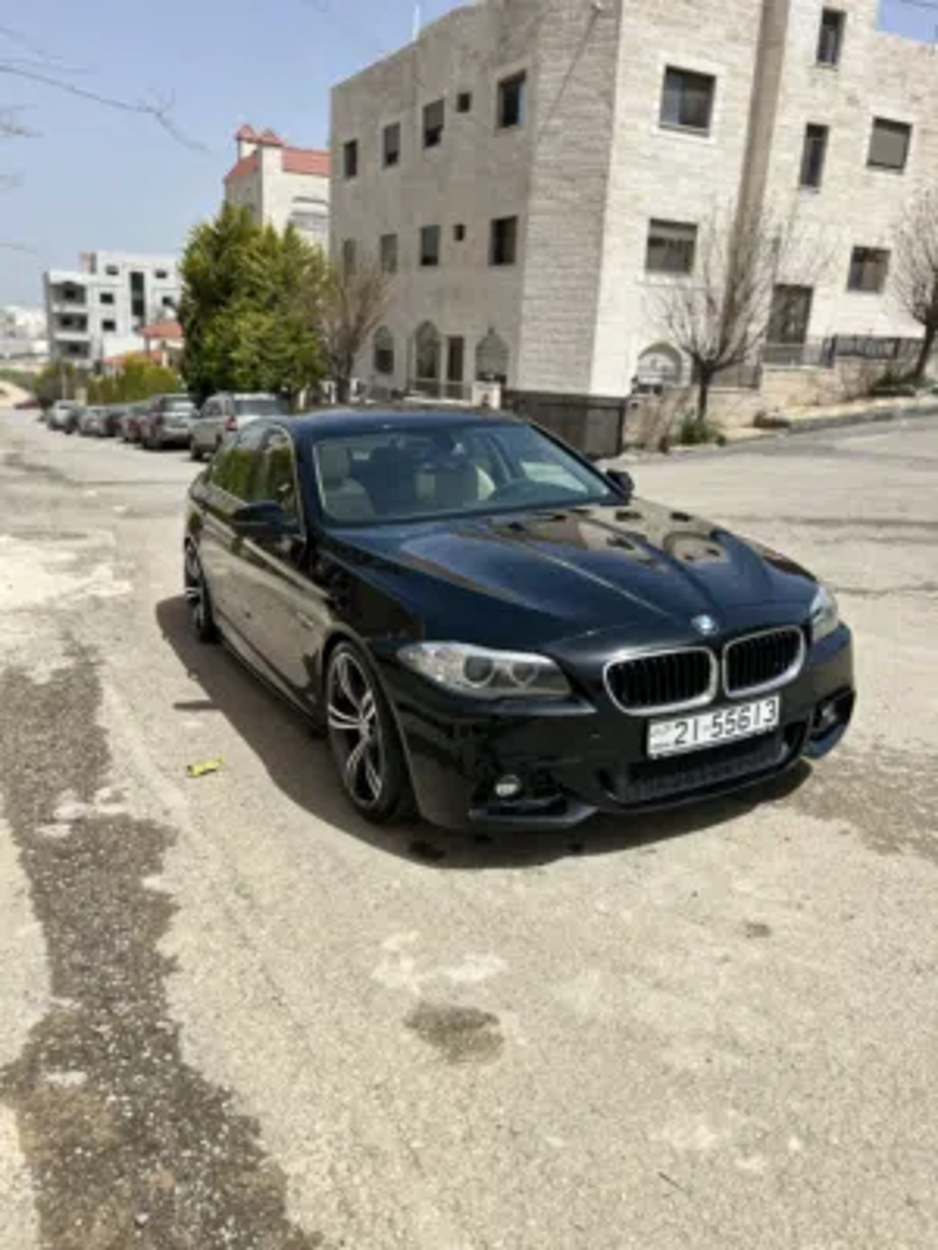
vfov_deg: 67.3
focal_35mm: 26
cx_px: 469
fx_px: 939
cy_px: 625
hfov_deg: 53.1
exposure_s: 1/5587
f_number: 1.5
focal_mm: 5.7
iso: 50
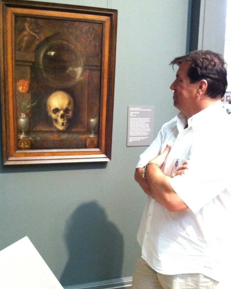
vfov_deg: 49.1
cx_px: 115
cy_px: 144
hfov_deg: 40.1
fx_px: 316
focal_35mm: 37
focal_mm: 3.85
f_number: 2.8
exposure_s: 1/15
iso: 800
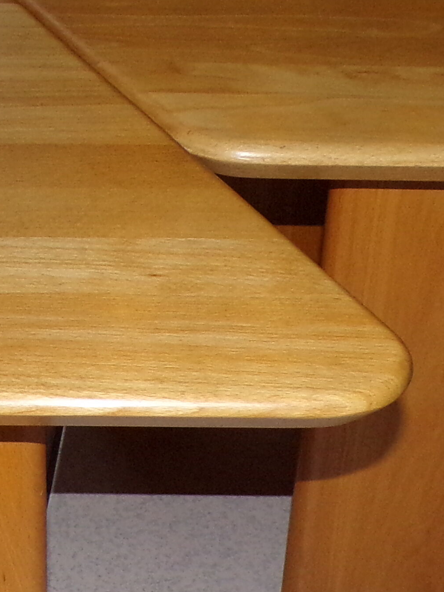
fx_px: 1573
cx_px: 81
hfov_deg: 15.9
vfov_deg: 21.1
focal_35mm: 92
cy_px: 440
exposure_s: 1/60
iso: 200
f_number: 3
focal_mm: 4.3
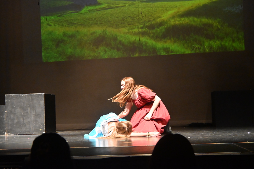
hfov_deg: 27.0
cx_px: 127
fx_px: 529
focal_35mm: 75
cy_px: 84
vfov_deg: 18.2
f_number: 6.3
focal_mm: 50
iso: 7200
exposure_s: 1/60
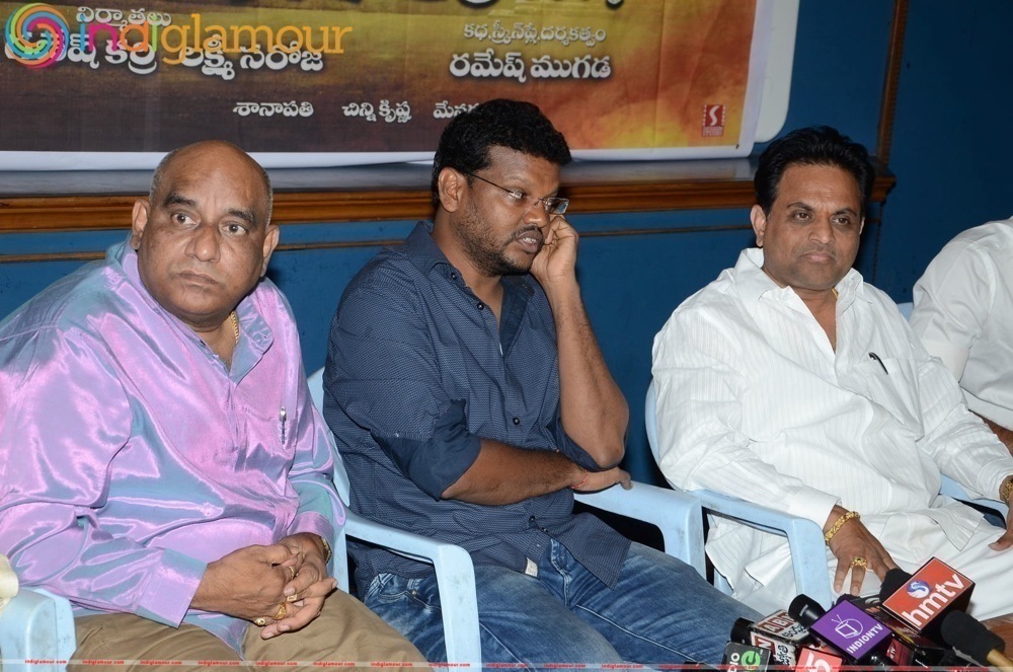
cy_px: 336
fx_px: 2612
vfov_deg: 14.7
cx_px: 506
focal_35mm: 93
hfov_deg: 21.9
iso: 500
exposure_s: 1/125
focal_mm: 62
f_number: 5.6
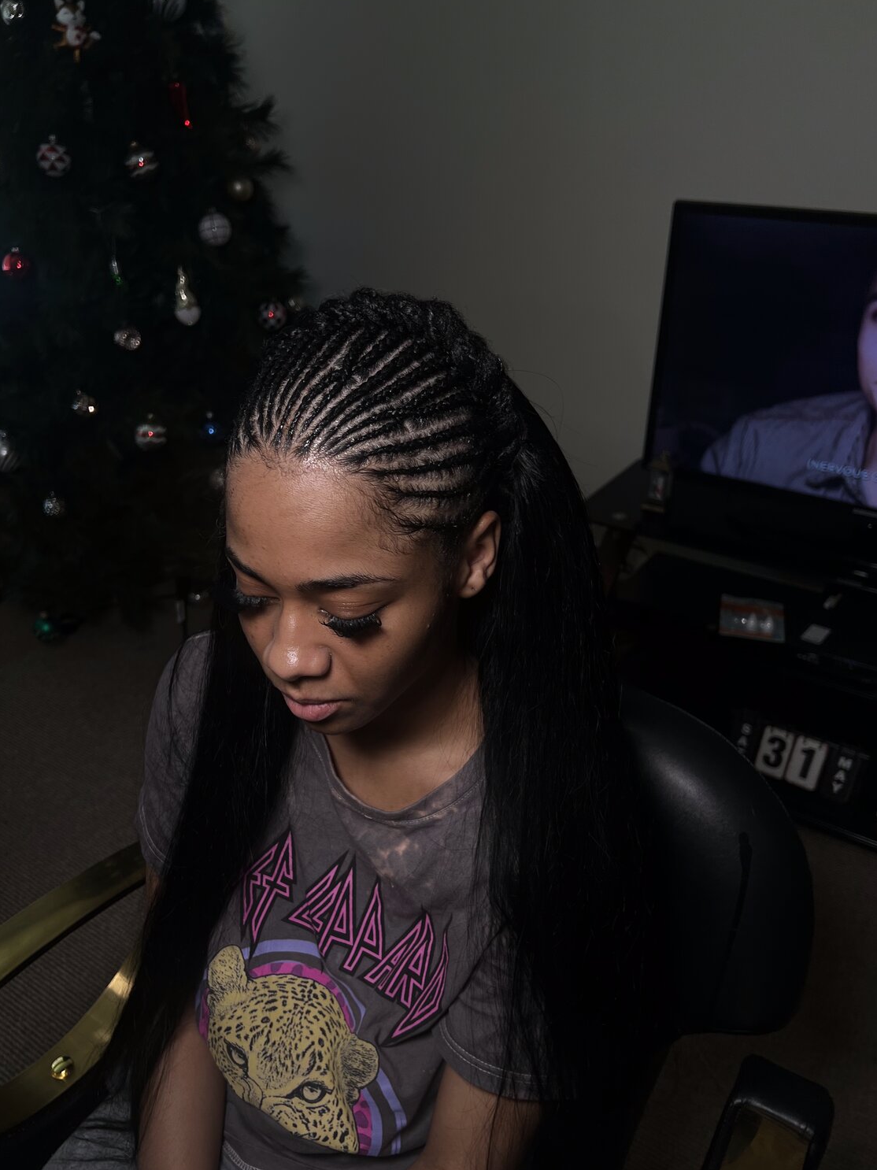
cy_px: 610
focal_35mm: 28
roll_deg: +1.9
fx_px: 946
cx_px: 407
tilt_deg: -28.9
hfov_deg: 49.7
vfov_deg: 63.4
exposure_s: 1/154
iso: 50
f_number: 1.5
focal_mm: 5.7
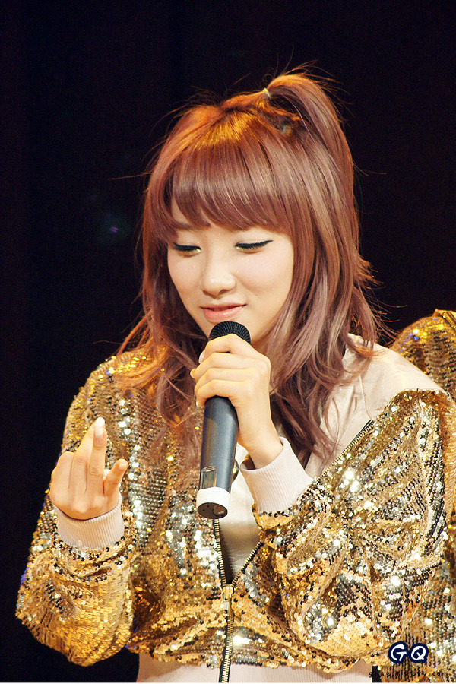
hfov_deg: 4.6
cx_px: 228
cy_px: 342
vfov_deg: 6.9
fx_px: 5700
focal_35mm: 300
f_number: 5.6
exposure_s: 1/160
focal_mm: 200
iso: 800
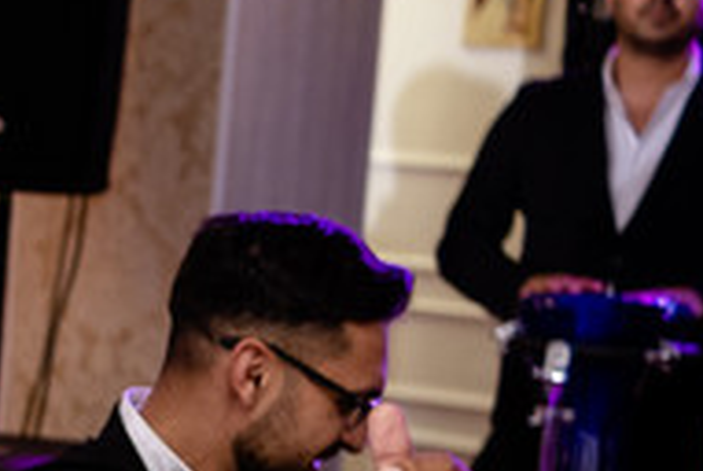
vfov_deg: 11.5
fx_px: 2288
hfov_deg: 16.0
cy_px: 554
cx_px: -350
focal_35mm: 117
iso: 640
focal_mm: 23
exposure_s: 1/200
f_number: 2
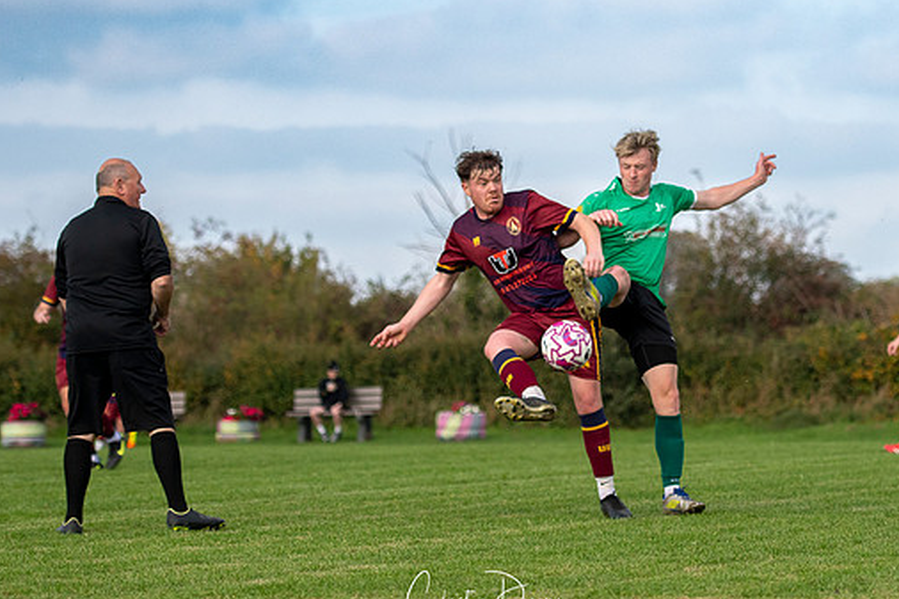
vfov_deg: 7.8
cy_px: 239
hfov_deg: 11.7
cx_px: 579
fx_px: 4393
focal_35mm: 176
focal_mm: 86
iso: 320
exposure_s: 1/8000
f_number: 2.8
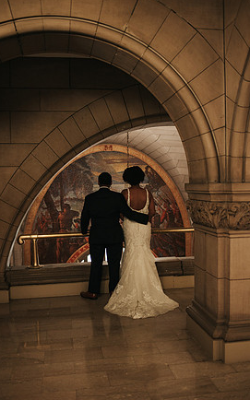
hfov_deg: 34.4
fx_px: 404
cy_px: 202
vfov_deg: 52.8
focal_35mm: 37
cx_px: 125
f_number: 2.2
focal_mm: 35
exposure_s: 1/125
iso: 1000
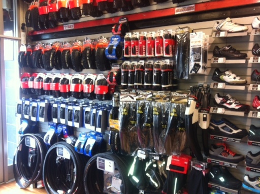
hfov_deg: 52.7
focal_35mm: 35
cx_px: 130
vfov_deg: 40.6
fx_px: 262
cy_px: 97
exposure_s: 1/15
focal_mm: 3.85
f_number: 2.8
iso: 80
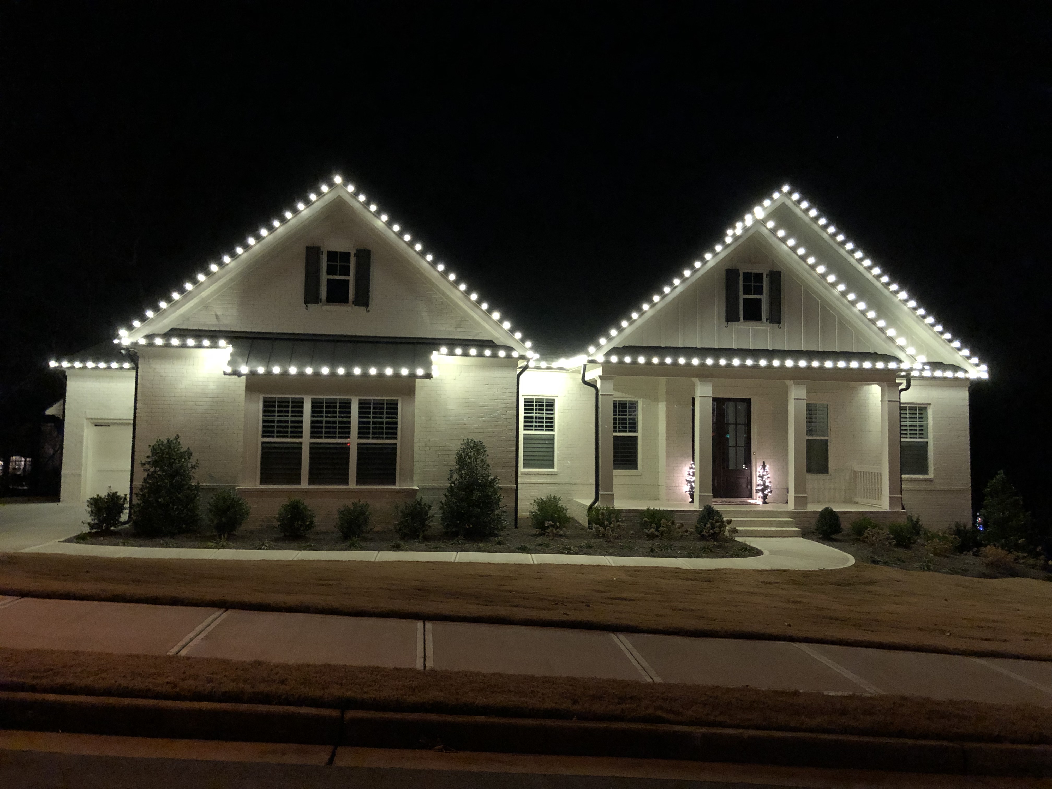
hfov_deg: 63.4
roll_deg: -1.0
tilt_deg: +3.5
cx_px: 526
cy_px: 394
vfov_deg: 49.7
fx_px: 851
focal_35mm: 28
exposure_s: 1/4
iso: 100
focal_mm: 4
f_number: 1.8
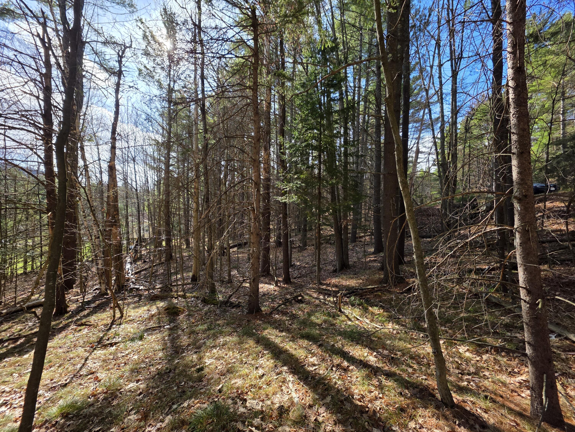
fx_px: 216
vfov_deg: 89.9
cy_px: 216
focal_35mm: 13
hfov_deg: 106.2
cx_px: 288
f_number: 1.9
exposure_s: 1/629
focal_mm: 2.2
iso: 40
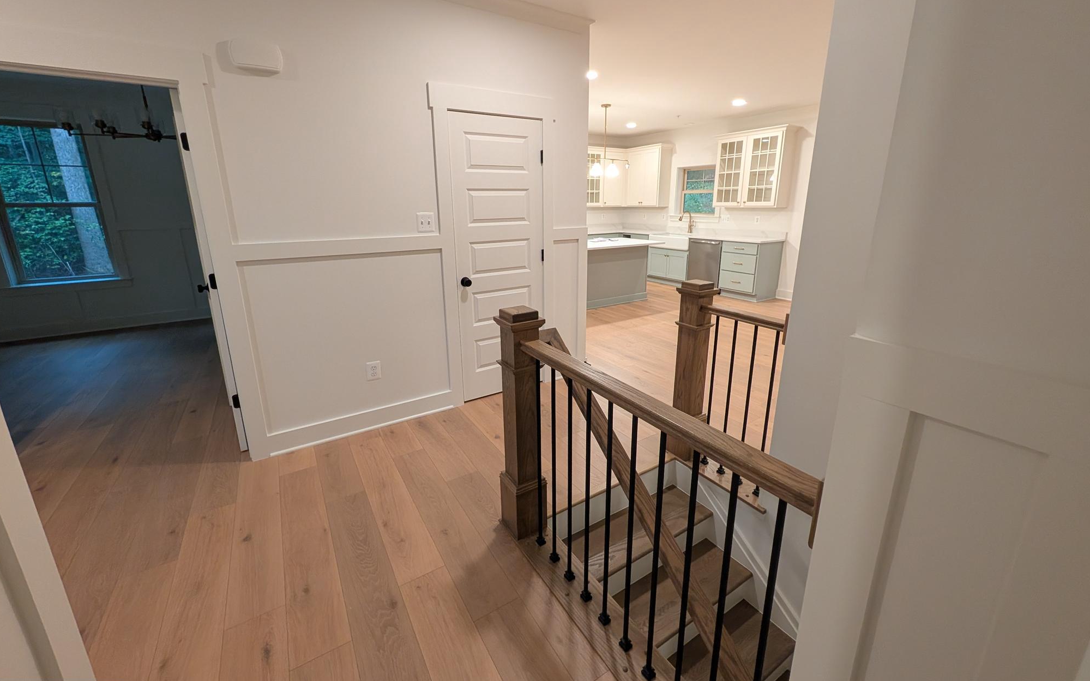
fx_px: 386
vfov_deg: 82.6
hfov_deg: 109.4
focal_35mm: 13
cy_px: 310
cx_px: 540
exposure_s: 1/120
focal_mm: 2.02
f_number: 1.7
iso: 288
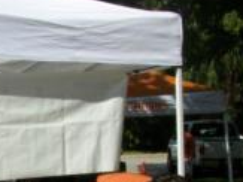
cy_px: 210
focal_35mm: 98
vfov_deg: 14.6
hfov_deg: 19.1
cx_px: -31
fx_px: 687
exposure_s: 1/500
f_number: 5.5
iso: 64
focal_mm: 5.7
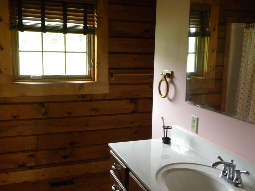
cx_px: 128
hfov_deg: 50.1
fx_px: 273
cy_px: 96
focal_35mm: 37
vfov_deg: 38.7
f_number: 3.2
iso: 400
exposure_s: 1/22.1
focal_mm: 6.6
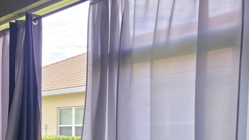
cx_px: 11
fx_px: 376
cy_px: 154
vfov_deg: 20.1
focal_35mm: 57
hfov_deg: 34.0
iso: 40
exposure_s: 1/152
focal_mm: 5.4
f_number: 1.8
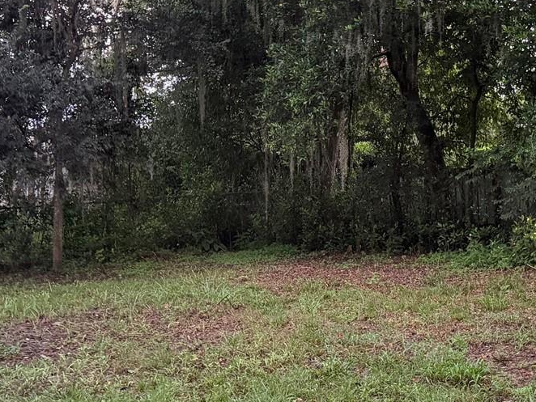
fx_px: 898
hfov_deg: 32.8
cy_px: 167
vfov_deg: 25.2
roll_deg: +1.2
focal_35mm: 58
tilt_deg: +1.1
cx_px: 373
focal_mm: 6.76
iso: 1000
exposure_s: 1/37
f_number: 1.78
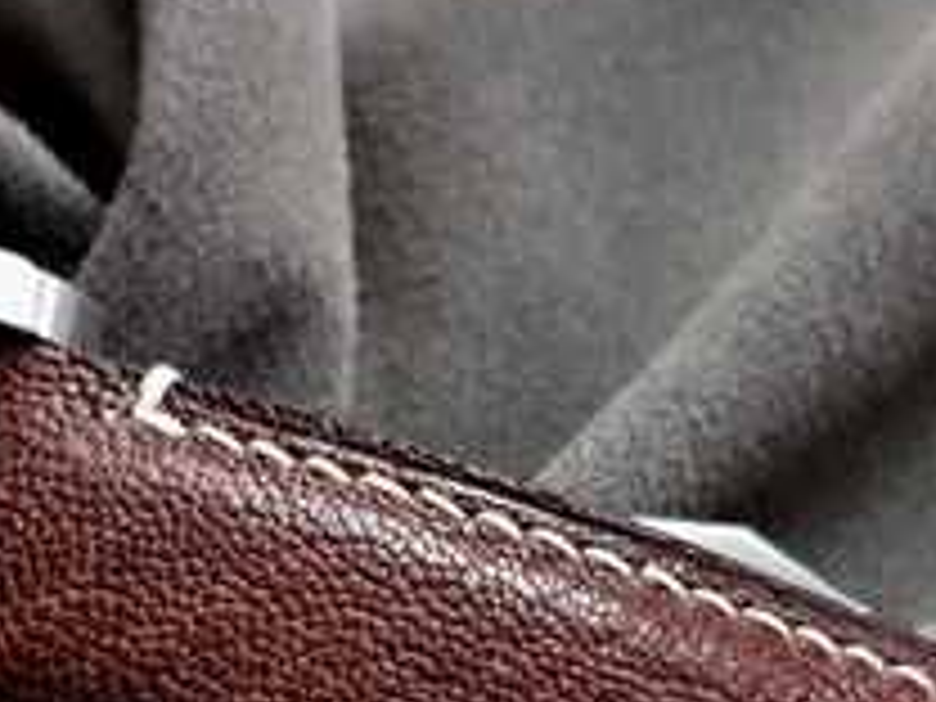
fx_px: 2704
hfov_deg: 19.6
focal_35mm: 100
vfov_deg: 14.4
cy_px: 783
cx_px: 306
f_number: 1.7
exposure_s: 1/10
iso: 250
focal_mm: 4.2
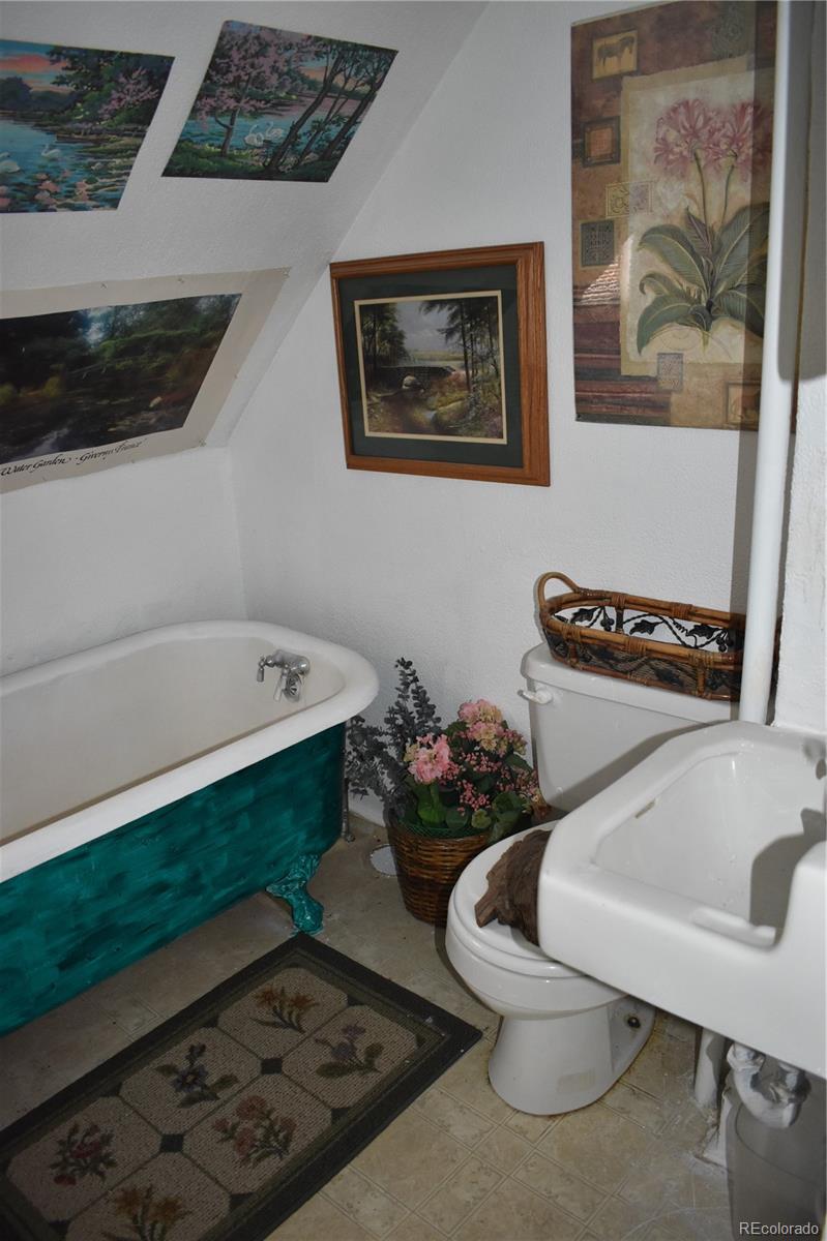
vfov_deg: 67.4
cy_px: 620
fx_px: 931
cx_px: 414
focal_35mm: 27
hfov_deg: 47.9
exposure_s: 1/160
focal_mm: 18
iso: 1400
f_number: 3.5
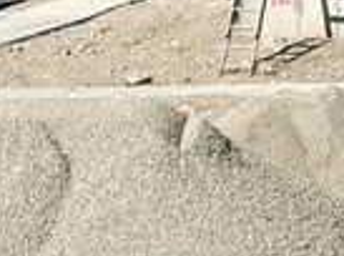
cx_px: 713
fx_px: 2230
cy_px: -284
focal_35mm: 225
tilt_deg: +6.2
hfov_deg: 8.3
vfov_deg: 6.4
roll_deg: -0.8
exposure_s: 1/11364
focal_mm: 6.76
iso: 64
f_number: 1.78
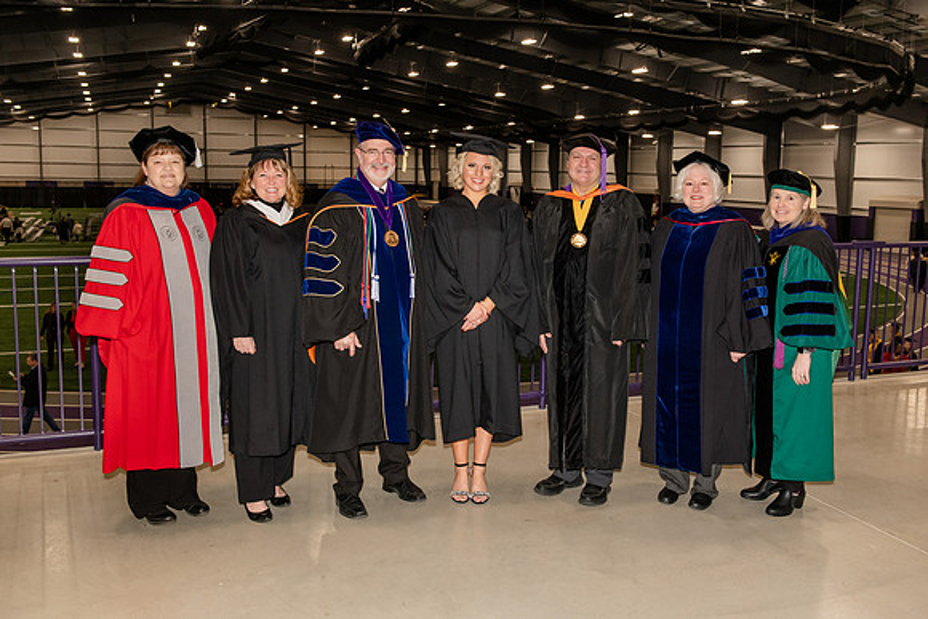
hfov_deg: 54.0
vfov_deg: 37.6
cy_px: 281
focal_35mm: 35
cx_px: 489
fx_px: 909
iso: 800
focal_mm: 32
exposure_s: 1/160
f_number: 5.6
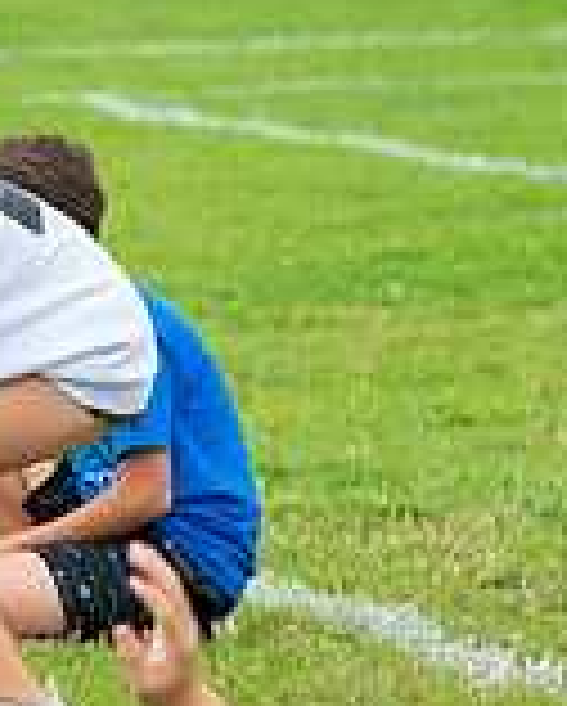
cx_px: -400
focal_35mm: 607
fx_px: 12708
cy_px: 452
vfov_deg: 3.2
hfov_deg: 2.5
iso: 1250
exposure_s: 1/1000
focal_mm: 175
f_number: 5.6
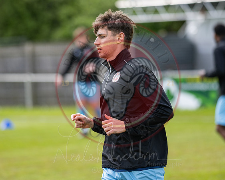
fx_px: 1743
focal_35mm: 262
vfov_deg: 5.9
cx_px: 122
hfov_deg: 7.4
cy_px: 85
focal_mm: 135
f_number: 1.8
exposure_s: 1/3200
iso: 200
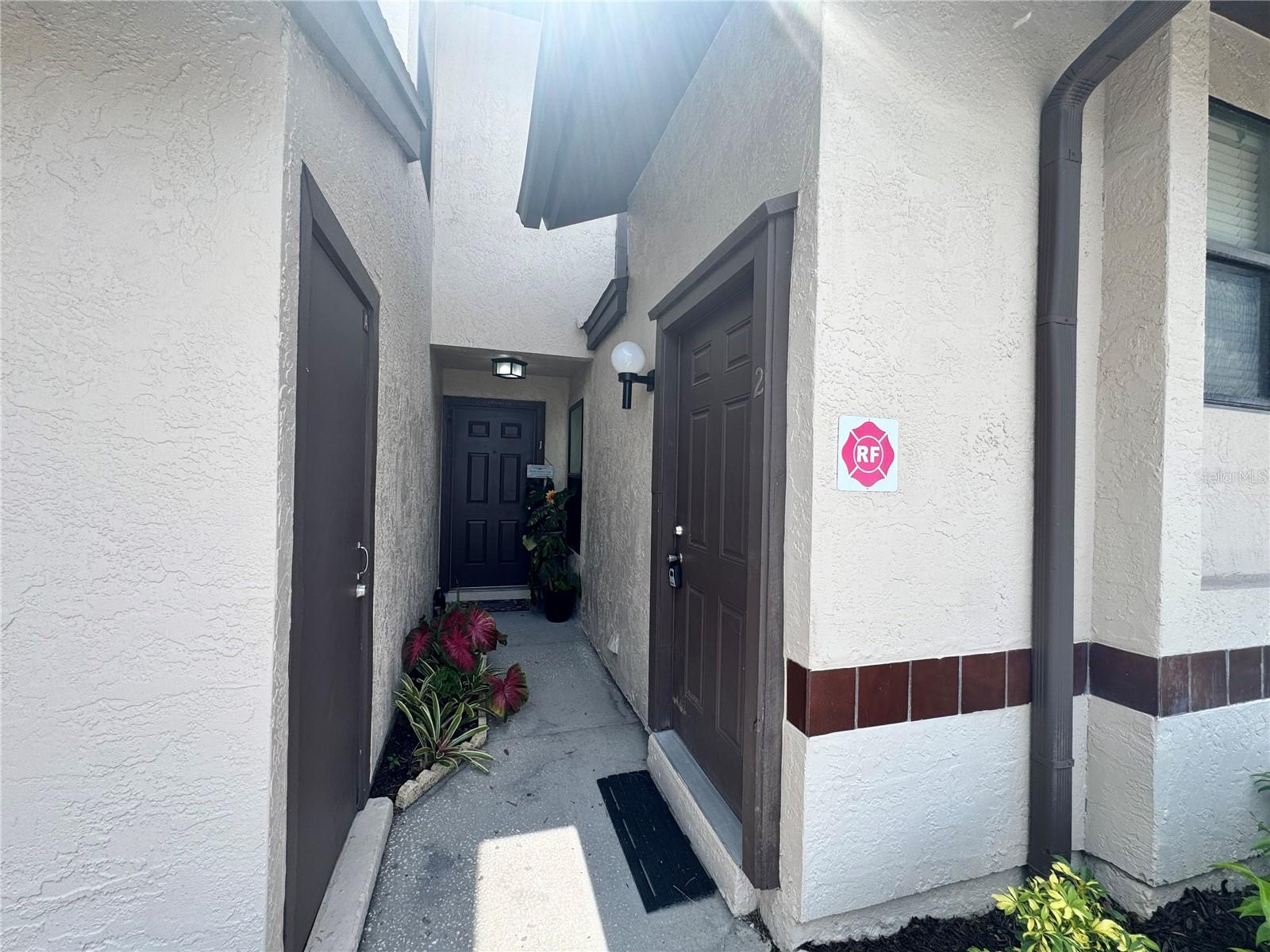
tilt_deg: -0.4
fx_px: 514
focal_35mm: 14
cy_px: 476
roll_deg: -2.2
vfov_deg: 85.7
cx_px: 635
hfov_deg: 102.1
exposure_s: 1/459
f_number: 2.2
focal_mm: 2.22
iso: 40
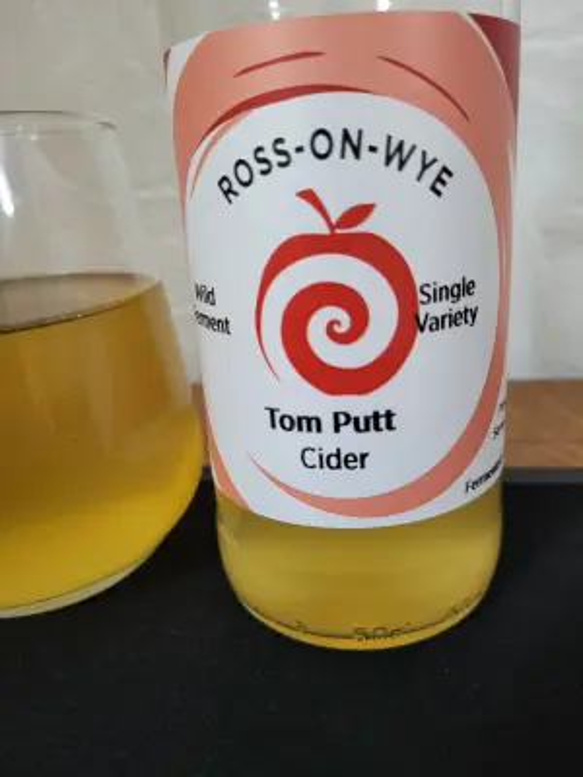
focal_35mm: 26
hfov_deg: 53.1
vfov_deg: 67.3
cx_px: 292
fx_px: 584
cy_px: 388
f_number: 1.8
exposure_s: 1/33.3
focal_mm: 5.4
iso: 640
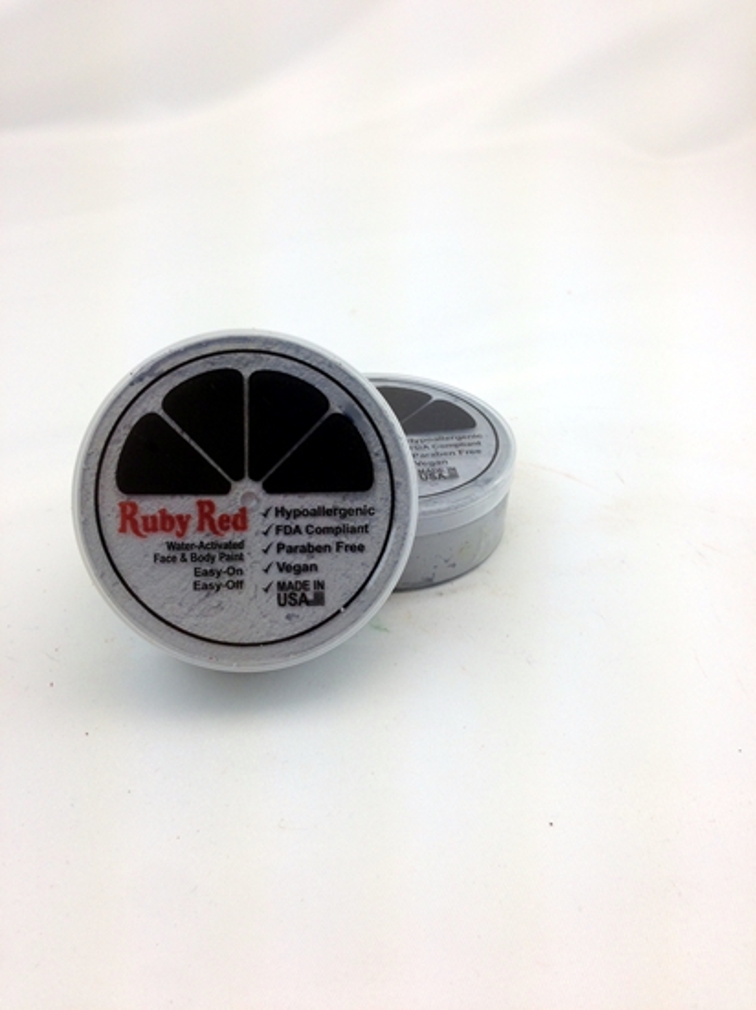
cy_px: 505
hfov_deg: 42.9
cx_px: 378
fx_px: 962
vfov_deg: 55.4
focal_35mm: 33
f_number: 2.4
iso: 50
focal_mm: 4.12
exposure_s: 1/167
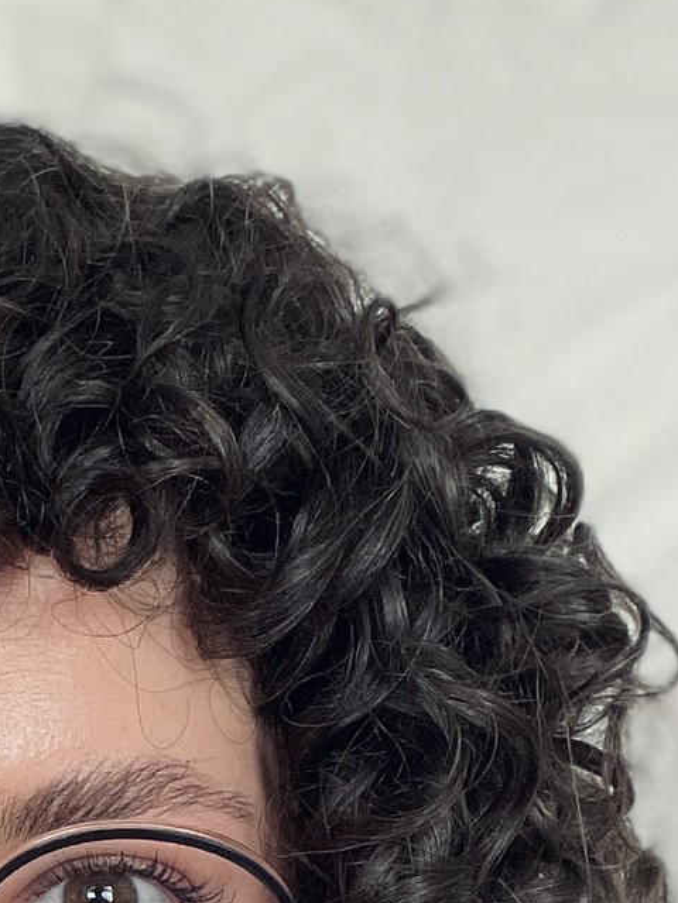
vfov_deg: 19.4
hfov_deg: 14.9
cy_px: 1043
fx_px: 2507
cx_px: -119
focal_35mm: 96
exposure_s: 1/60
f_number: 2.2
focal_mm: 2.71
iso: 125
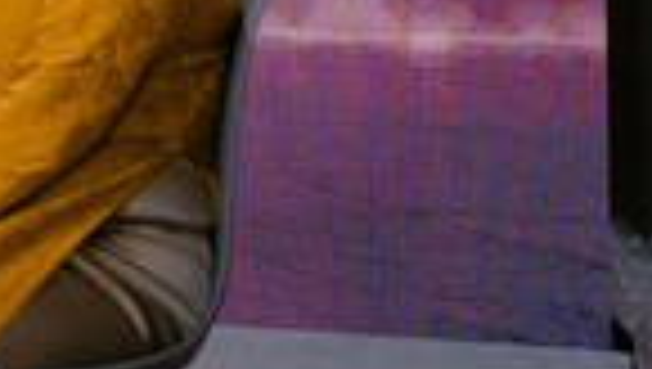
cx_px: -1304
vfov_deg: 4.1
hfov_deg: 6.7
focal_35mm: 289
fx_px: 5003
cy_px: -569
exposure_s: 1/200
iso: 3200
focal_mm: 40
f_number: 3.5
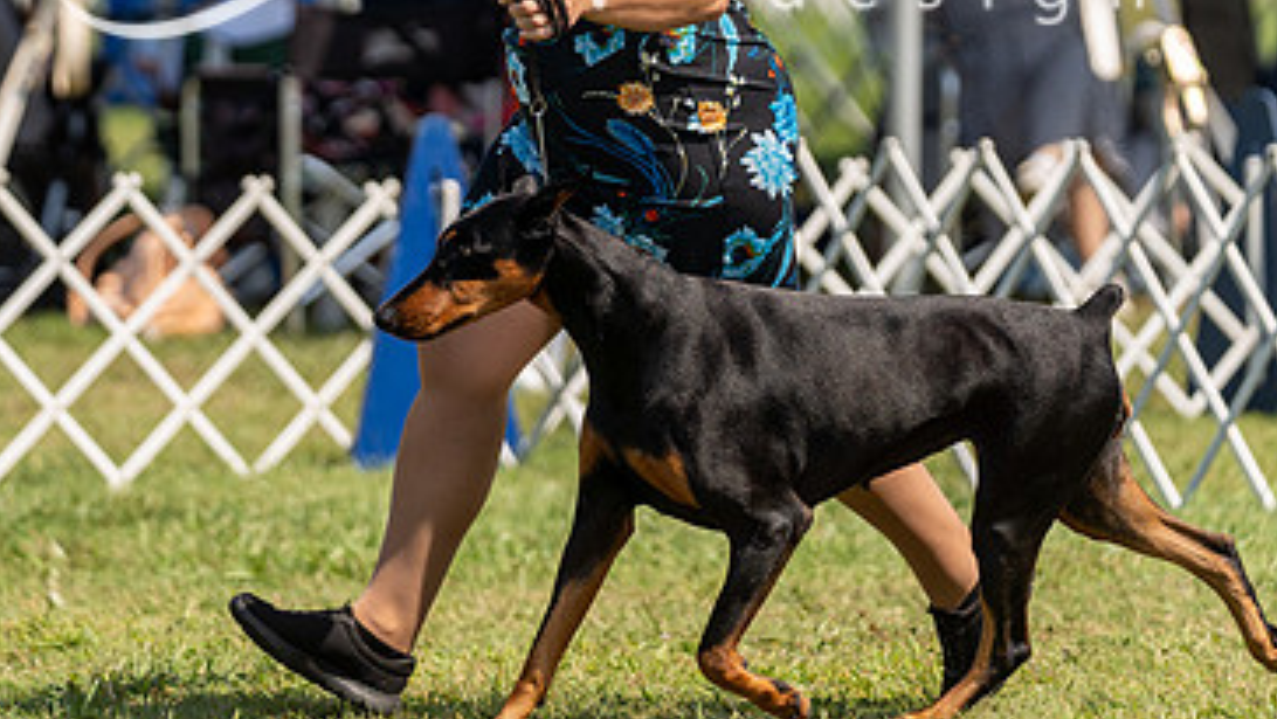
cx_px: 637
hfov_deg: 7.1
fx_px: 10263
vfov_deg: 4.0
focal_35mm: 303
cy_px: 112
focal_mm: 156
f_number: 2.8
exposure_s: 1/3200
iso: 200
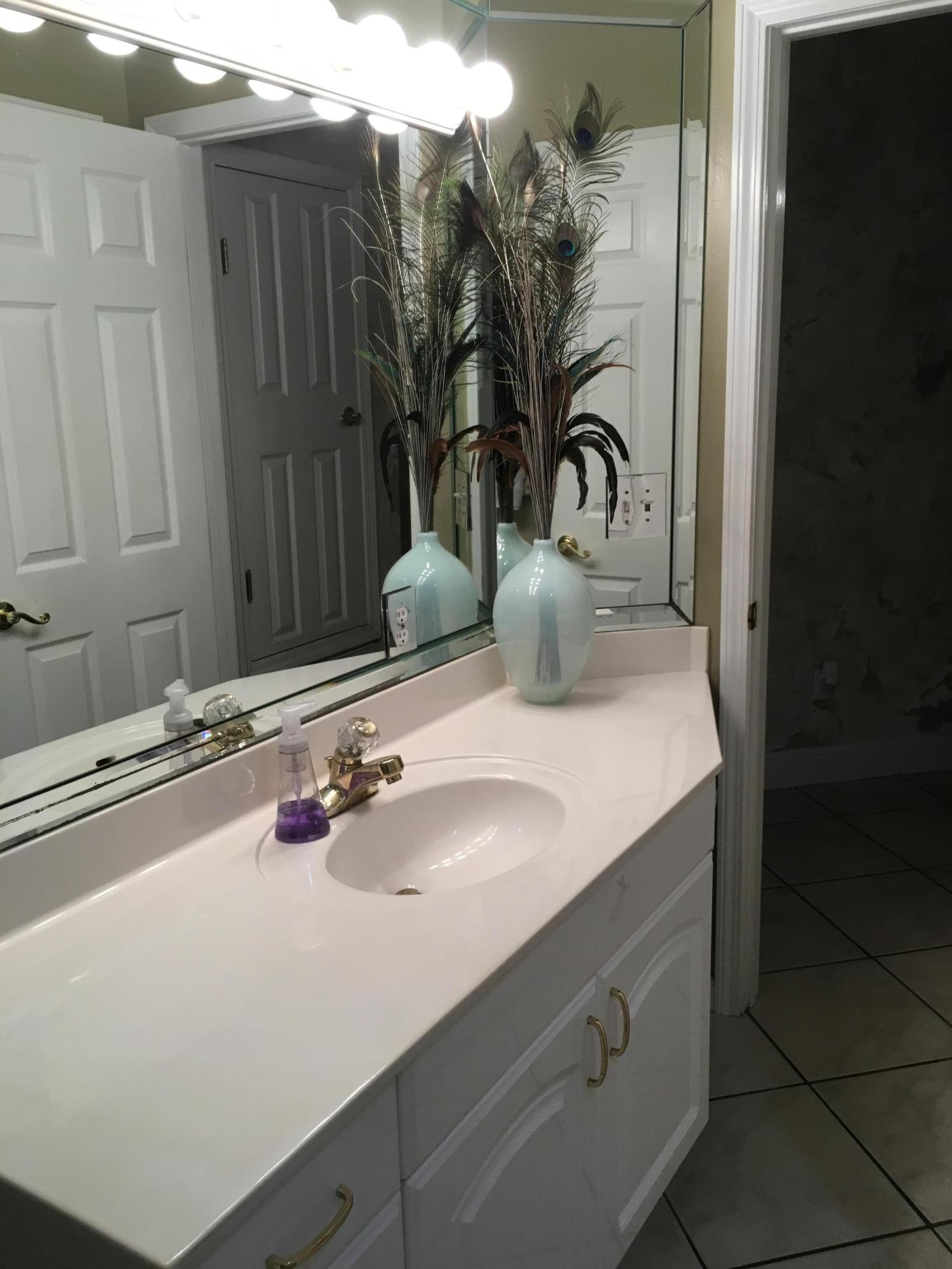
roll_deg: +1.6
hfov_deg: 48.2
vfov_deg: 61.7
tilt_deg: -14.0
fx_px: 1063
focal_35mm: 29
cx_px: 476
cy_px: 634
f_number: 2.2
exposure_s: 1/30
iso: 32
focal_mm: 4.15
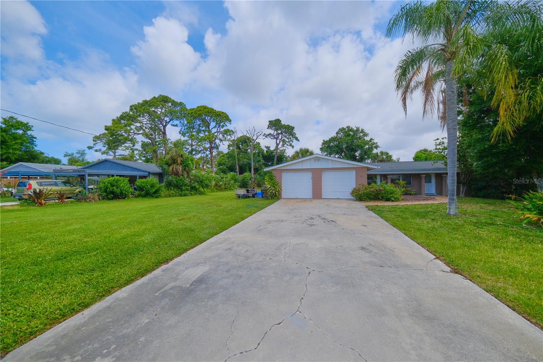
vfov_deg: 90.0
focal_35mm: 12
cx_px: 272
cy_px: 181
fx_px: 181
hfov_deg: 112.6
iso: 640
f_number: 4
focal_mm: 8.3
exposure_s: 1/4000
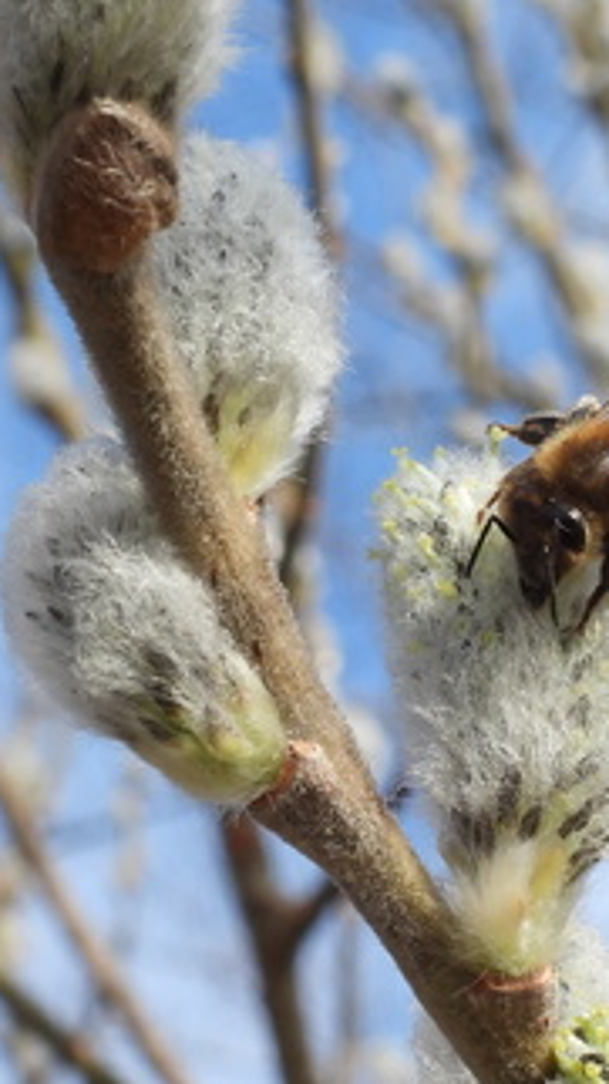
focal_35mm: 159
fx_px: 4567
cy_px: 747
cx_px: 527
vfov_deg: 13.5
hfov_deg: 7.6
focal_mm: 9.8
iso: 100
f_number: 6.3
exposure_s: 1/320
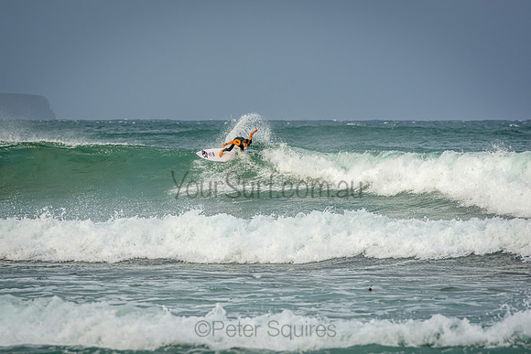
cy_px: 177
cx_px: 266
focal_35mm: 300
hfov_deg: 6.9
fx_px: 4426
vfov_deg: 4.6
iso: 200
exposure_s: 1/640
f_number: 5.6
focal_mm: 200
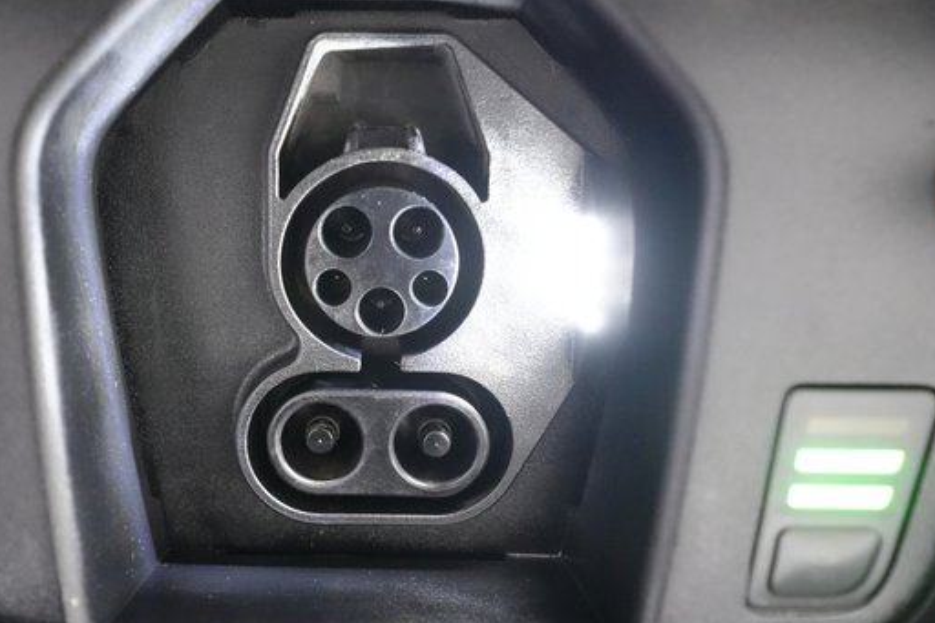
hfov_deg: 61.4
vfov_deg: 43.6
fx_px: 779
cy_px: 296
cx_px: 371
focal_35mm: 30
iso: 12800
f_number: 2.8
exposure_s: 1/60
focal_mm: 24
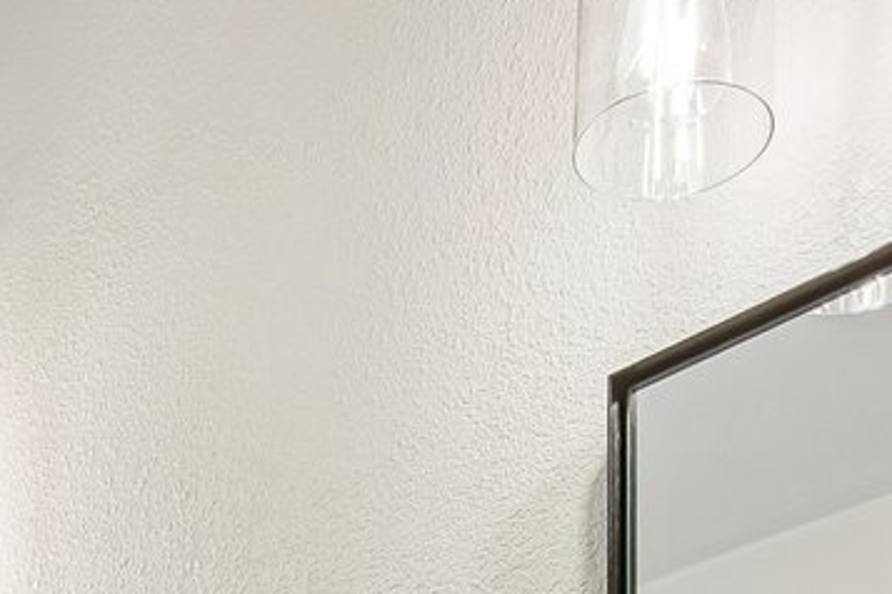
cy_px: 1466
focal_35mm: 86
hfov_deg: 22.2
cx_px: -107
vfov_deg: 12.3
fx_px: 2131
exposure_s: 1/15
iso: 125
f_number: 8
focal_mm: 15
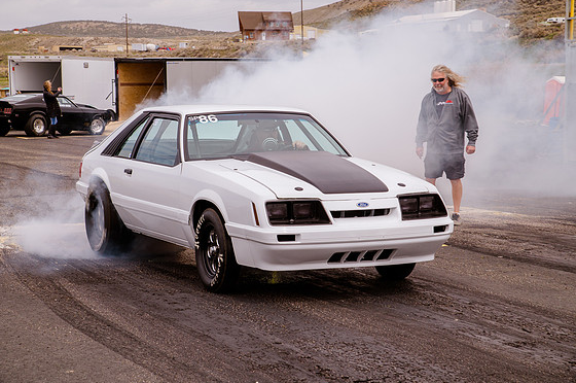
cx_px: 282
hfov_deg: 23.9
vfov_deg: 16.0
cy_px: 186
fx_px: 1358
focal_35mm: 85
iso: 200
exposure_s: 1/320
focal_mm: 82
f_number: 11
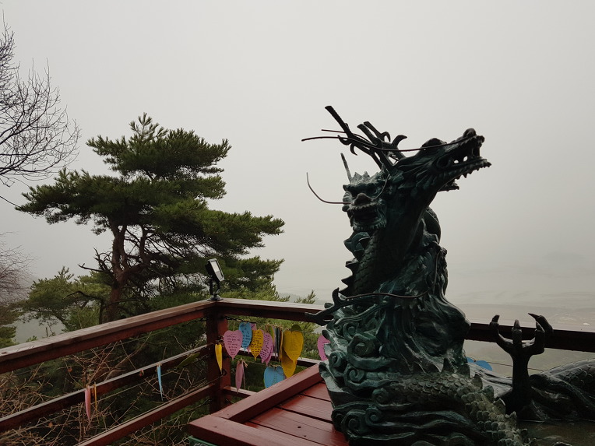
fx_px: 447
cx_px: 298
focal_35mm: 26
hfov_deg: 67.3
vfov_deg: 53.1
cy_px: 223
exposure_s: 1/117
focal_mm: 4.3
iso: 40
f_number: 1.7
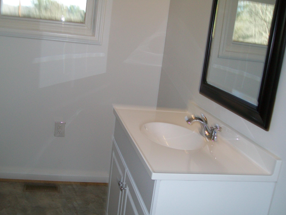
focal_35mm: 41
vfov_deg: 35.1
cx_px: 132
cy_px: 121
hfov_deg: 45.7
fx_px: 339
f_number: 2.7
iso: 64
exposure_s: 1/60
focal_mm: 6
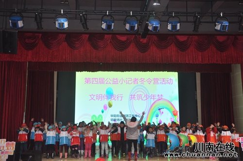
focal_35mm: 42
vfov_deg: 31.8
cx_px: 122
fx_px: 283
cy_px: 80
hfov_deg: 46.5
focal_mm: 28
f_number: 4
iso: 400
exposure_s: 1/100
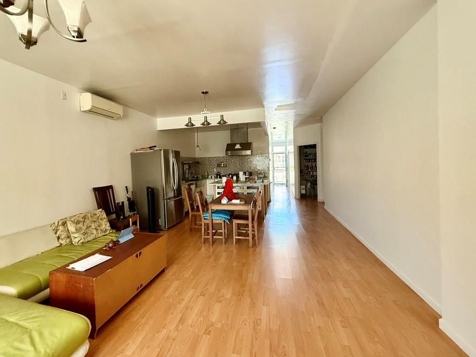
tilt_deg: +0.3
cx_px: 211
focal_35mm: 16
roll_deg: -0.3
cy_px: 168
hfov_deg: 94.1
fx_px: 220
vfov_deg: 78.0
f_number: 2.2
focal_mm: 2.22
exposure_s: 1/60
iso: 500
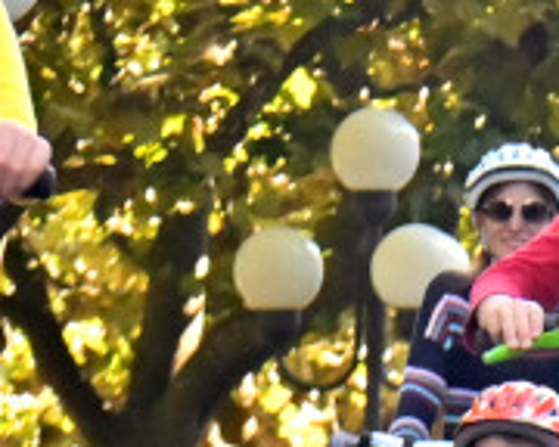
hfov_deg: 5.6
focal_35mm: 343
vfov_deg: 4.5
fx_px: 5675
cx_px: 609
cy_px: 272
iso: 2500
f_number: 9
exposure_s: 1/800
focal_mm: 70
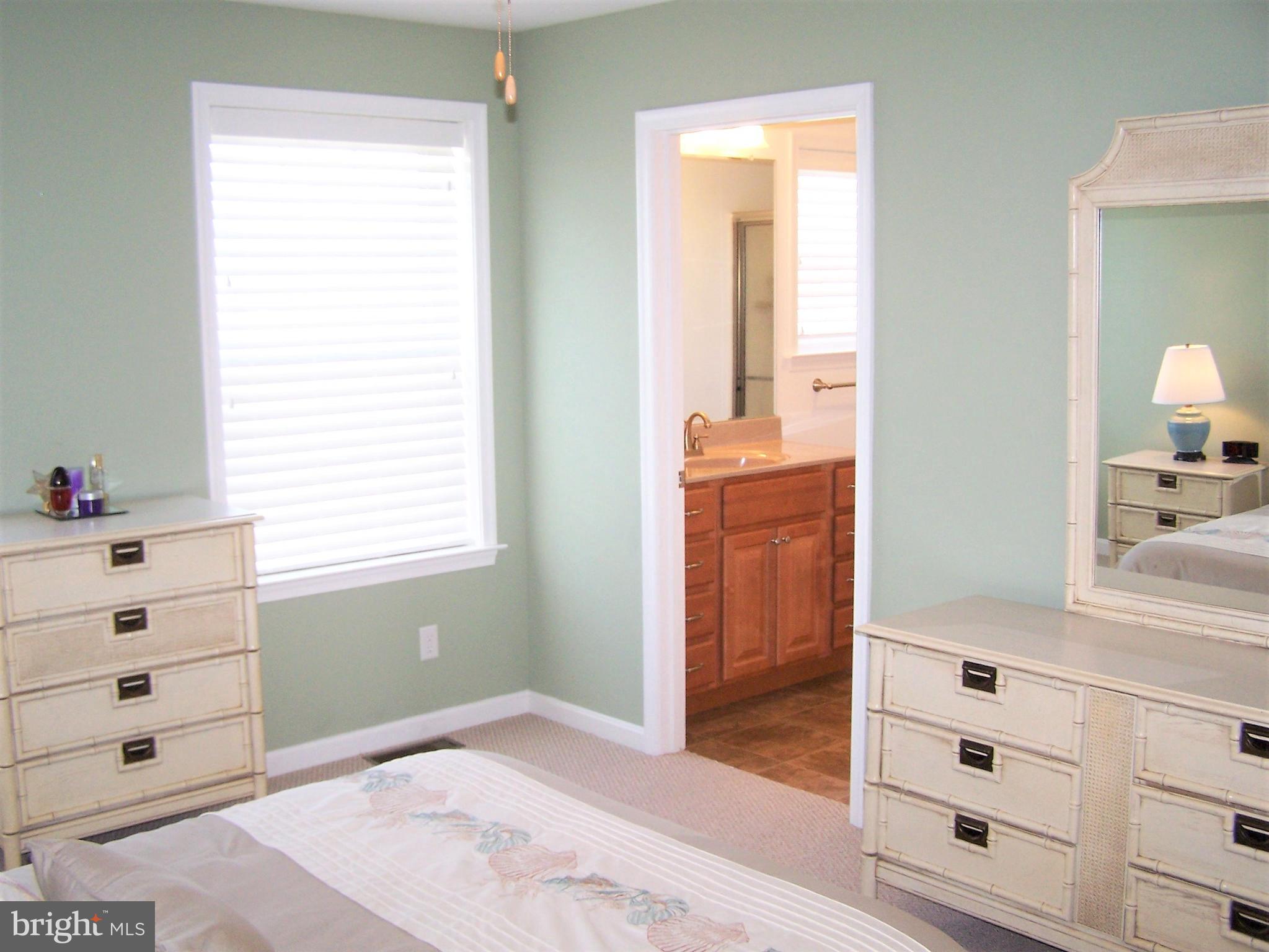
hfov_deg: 49.0
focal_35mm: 38
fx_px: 1393
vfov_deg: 37.7
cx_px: 634
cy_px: 476
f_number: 2.8
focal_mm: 6.3
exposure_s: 1/60
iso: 140
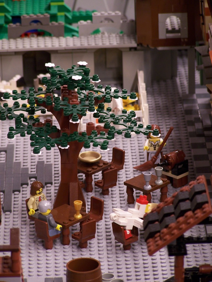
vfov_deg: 9.1
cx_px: 106
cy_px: 141
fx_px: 1780
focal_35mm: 218
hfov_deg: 6.8
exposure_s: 1/2
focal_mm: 36.2
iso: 80
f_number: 3.2
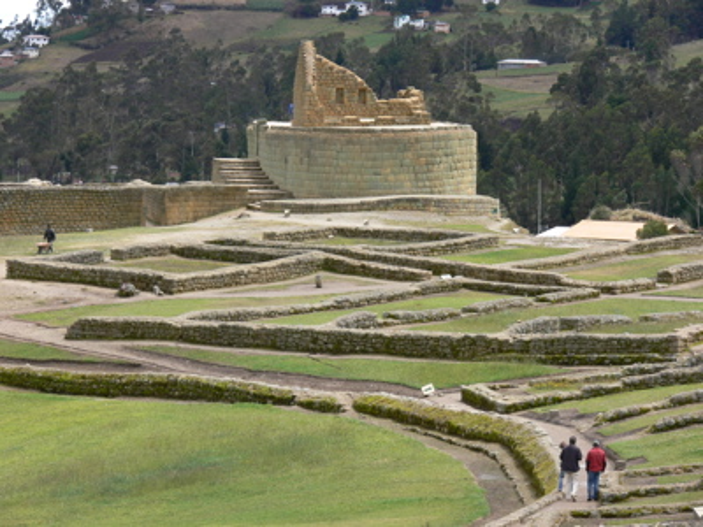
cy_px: 264
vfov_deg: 8.3
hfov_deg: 11.1
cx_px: 352
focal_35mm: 178
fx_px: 3615
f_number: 5.6
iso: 80
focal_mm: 37.6
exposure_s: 1/200
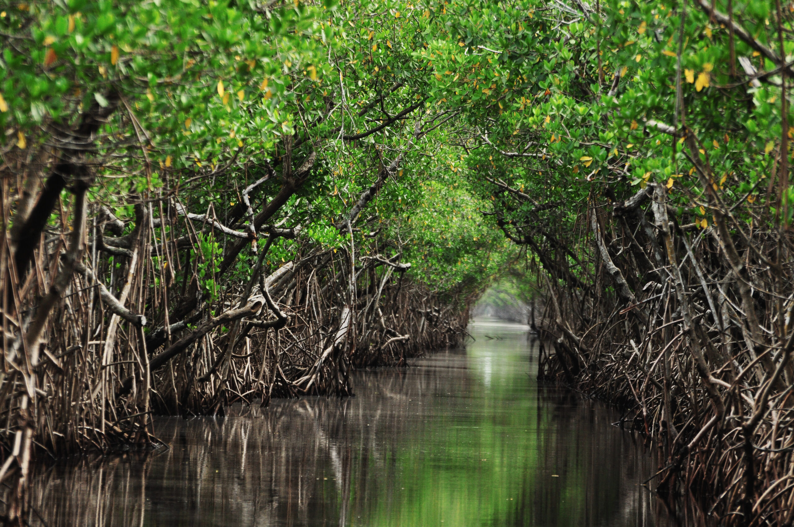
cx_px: 397
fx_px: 6113
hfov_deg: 7.4
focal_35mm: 278
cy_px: 264
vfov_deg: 4.9
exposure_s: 1/640
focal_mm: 185
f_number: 5
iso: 500
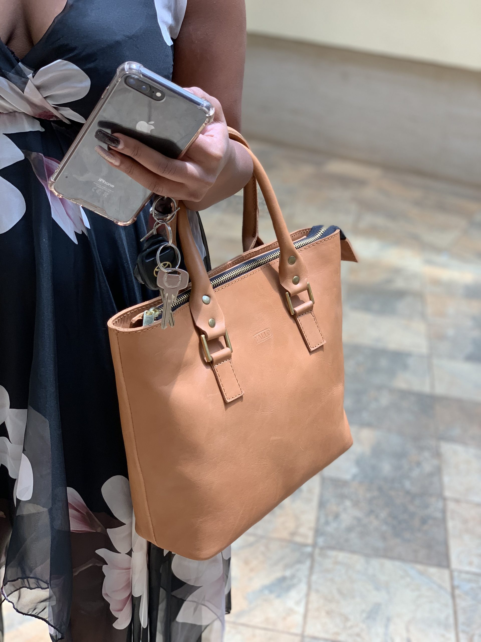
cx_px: 240
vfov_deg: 36.8
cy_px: 321
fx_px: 963
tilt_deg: -24.4
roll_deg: -6.6
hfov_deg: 28.0
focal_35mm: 52
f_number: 2.4
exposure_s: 1/122
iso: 32
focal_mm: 6
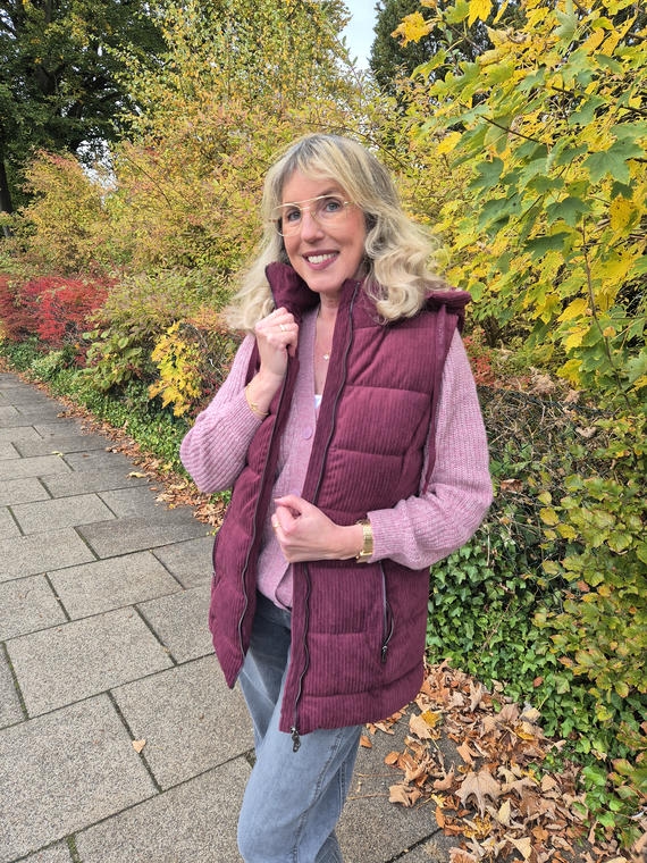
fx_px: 573
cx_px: 324
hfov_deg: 58.9
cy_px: 432
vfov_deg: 73.9
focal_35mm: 23
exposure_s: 1/180
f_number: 1.8
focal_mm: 5.4
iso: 40
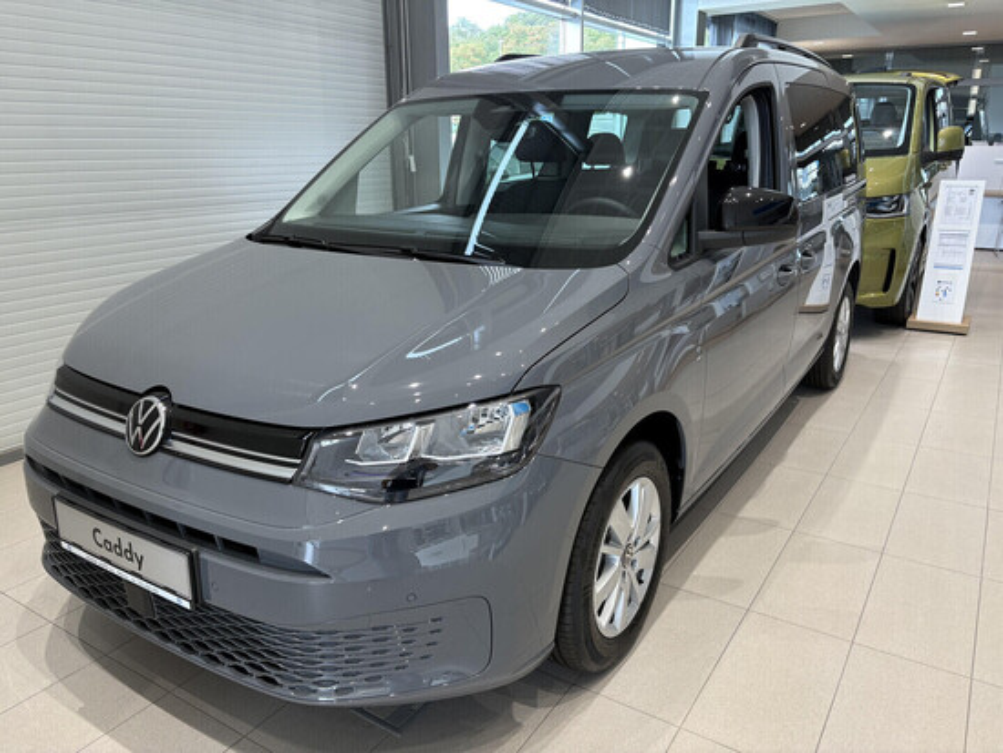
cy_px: 376
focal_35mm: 26
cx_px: 502
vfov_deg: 53.1
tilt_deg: -16.7
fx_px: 754
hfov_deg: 67.3
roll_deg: +1.0
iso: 80
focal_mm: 5.96
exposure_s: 1/50
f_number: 1.6
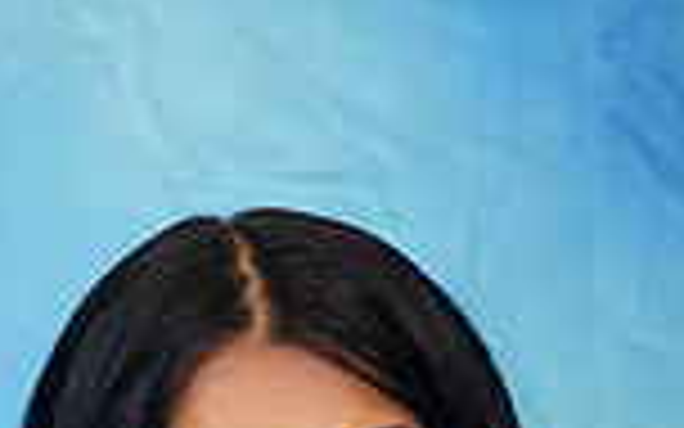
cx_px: 292
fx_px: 5891
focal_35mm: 316
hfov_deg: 6.6
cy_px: 788
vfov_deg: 4.1
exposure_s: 1/60
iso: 320
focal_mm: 70
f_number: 5.6
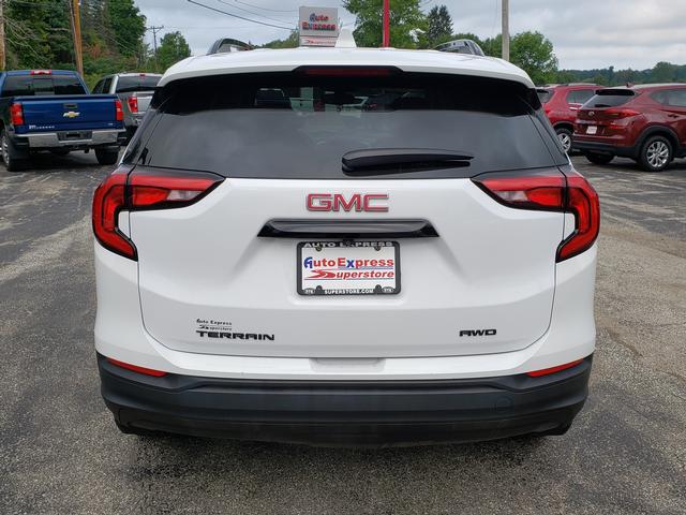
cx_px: 343
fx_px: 515
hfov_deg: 67.3
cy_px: 258
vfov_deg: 53.1
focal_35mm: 26
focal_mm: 4.3
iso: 50
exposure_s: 1/744
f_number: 2.4
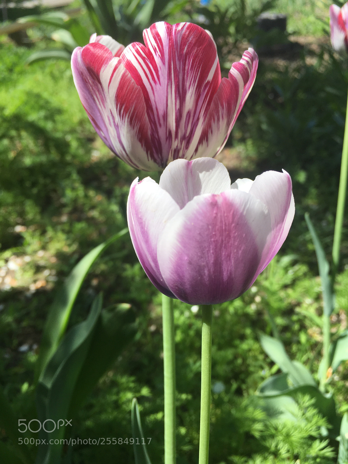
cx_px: 174
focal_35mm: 29
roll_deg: +6.5
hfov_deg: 48.2
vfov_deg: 61.7
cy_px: 232
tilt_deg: -34.2
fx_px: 389
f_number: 2.2
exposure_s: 1/938
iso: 25
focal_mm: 4.15
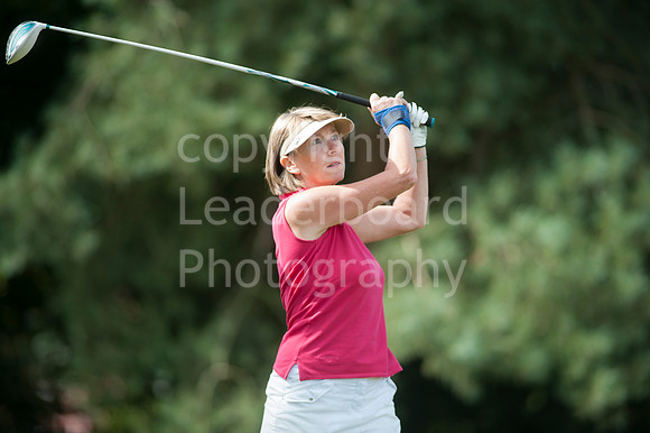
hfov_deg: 6.9
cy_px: 216
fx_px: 5413
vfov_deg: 4.6
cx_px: 325
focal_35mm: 300
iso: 500
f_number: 4
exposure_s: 1/3200
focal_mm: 300
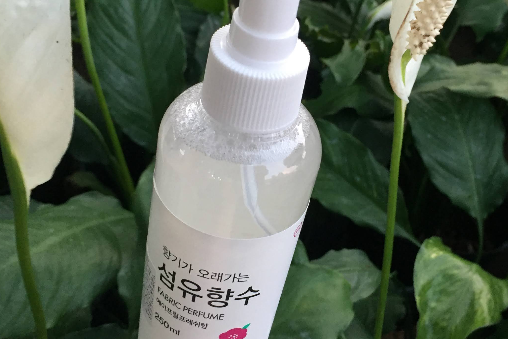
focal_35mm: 48
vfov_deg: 28.1
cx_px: 282
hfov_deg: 41.1
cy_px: 160
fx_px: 677
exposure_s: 1/33
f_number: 2.2
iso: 125
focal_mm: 4.15
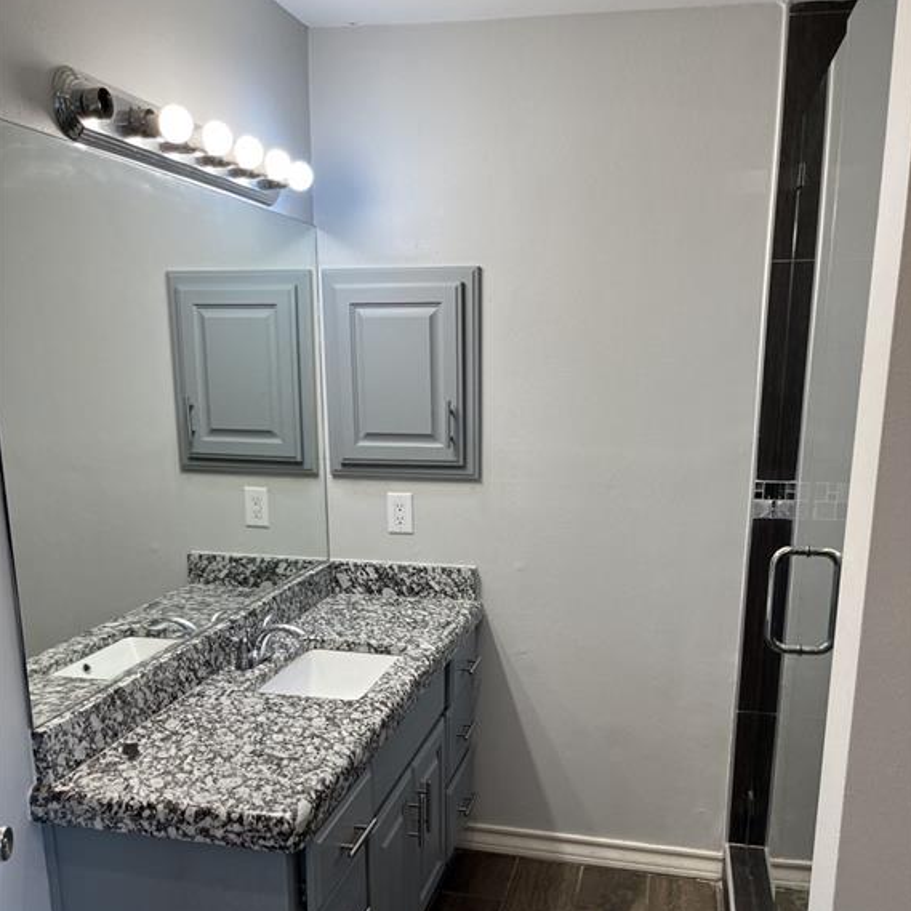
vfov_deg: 52.0
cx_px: 456
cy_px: 572
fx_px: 923
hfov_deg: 52.5
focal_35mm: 31
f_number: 1.6
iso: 50
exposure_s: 1/120
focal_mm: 5.1
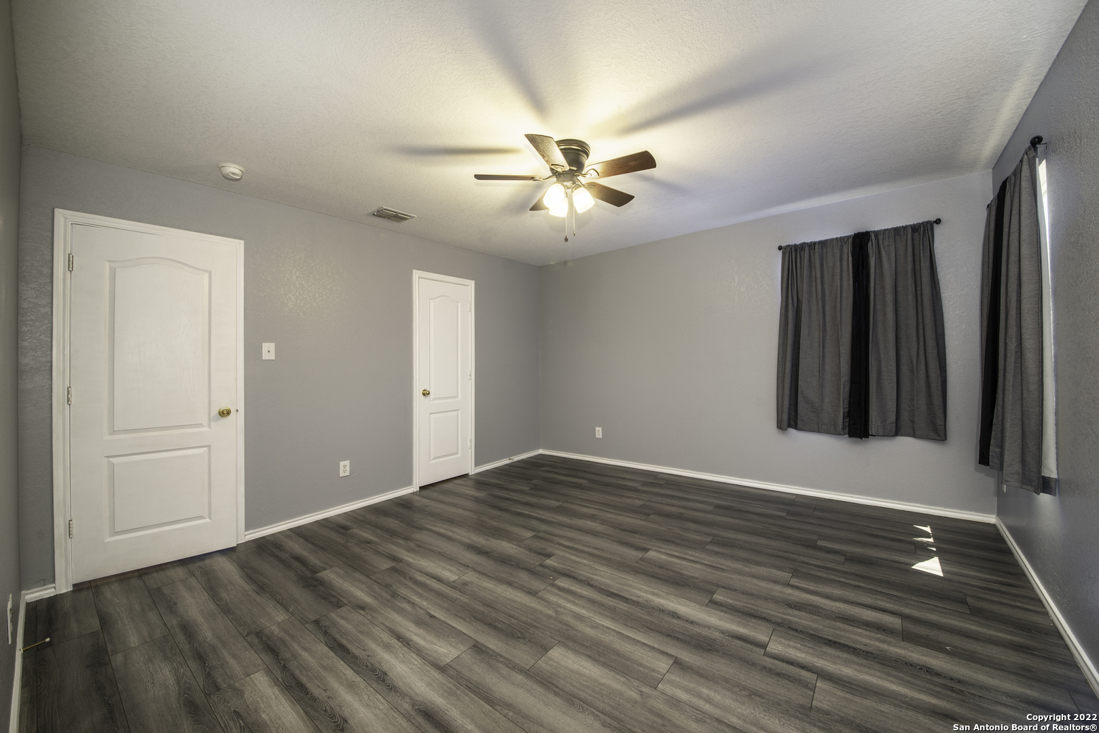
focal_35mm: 13
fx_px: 397
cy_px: 366
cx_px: 550
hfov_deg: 108.3
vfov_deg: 85.5
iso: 320
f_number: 8
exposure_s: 1/60
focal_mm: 13
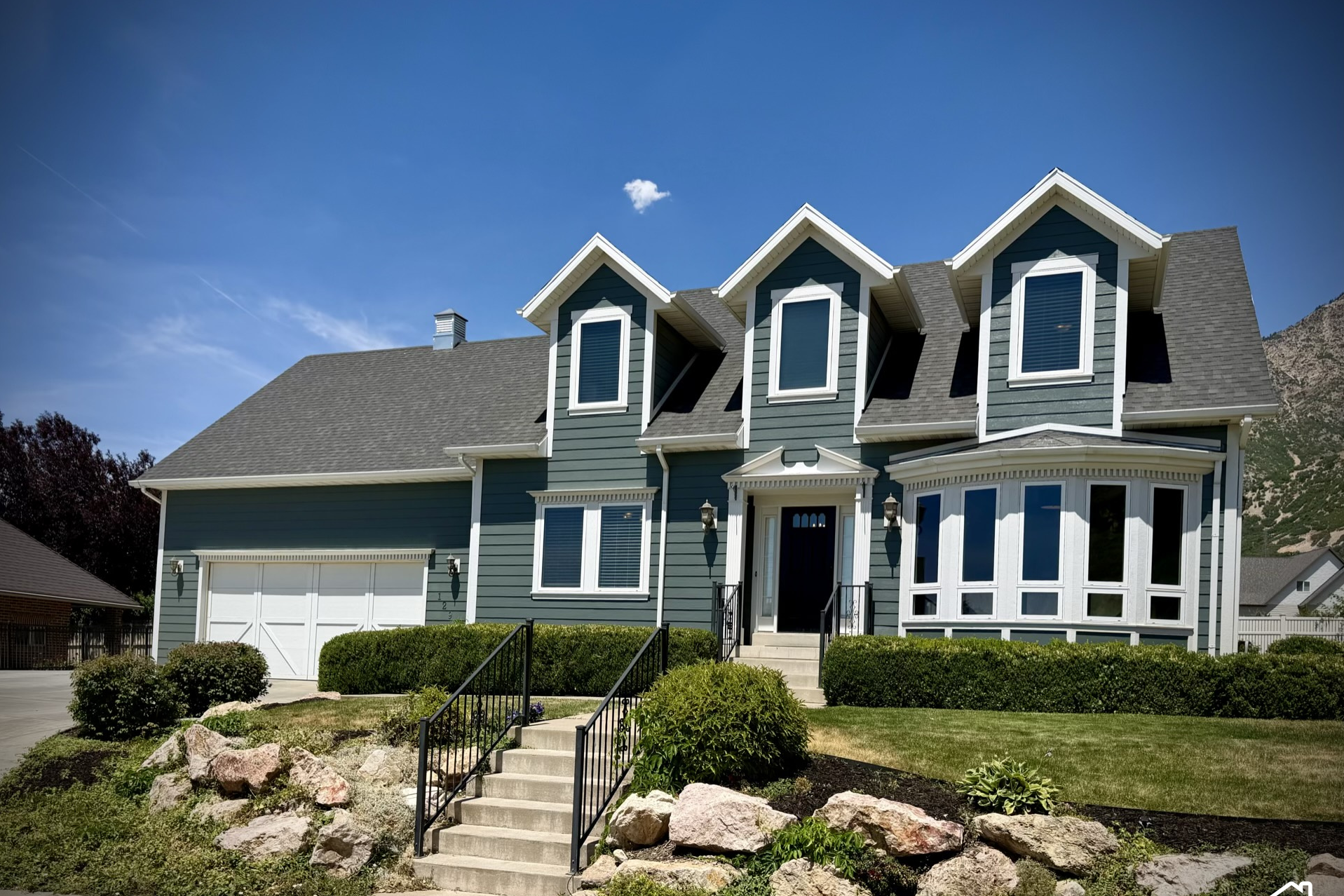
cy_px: 456
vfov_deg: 51.3
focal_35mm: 25
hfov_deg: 71.5
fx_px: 933
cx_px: 672
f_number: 1.78
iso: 80
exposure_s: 1/6711
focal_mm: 6.76
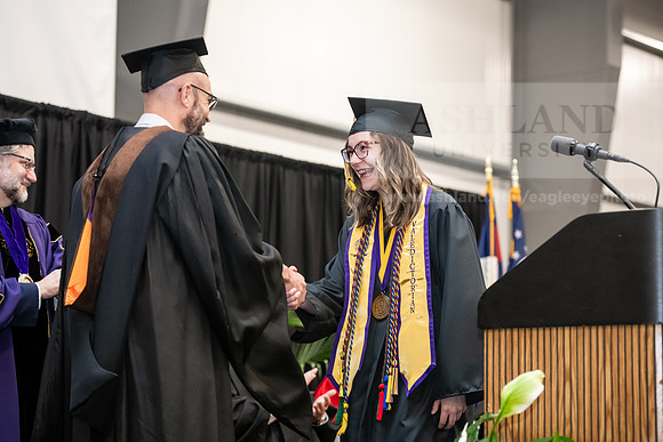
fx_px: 1695
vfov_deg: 14.9
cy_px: 221
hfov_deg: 22.1
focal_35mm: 92
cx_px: 332
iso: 3200
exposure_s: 1/200
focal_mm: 92
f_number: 3.5
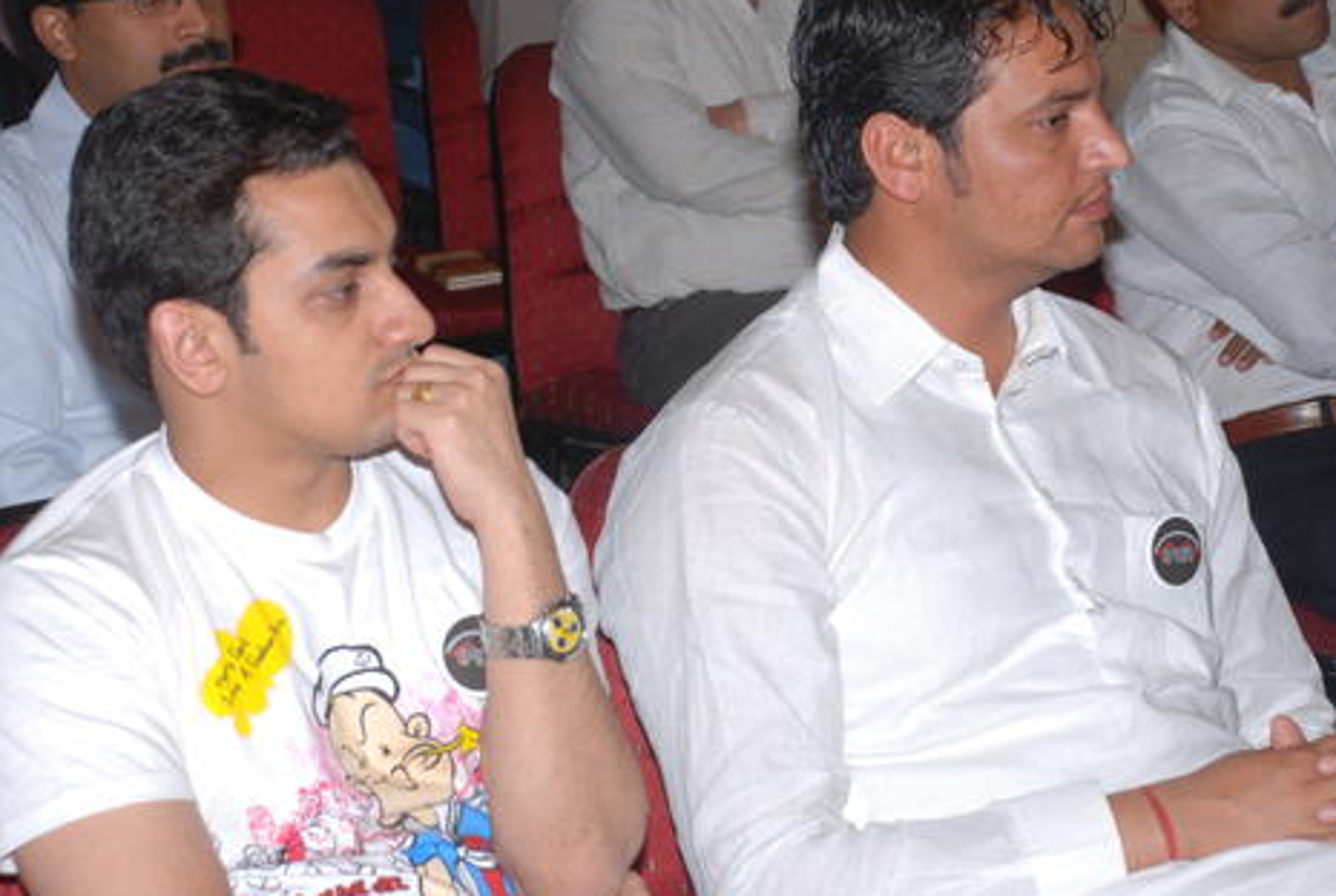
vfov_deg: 11.5
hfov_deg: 17.0
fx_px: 4462
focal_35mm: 120
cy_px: 362
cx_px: 675
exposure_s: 1/125
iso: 200
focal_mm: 62
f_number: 9
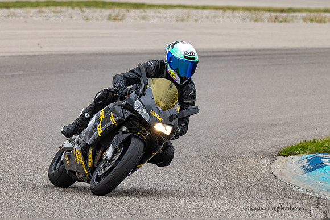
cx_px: 100
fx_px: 4468
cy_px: 110
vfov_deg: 2.8
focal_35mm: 487
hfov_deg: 4.2
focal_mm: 350
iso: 800
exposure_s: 1/800
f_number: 9
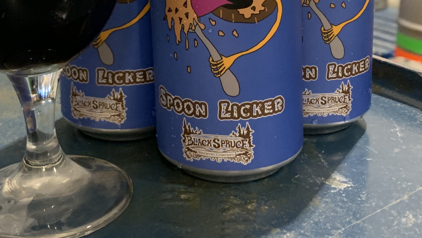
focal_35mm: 59
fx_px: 660
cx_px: 164
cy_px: 0
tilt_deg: -10.3
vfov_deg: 19.8
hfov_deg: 35.3
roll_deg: -1.0
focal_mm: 4.25
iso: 400
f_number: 1.8
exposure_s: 1/60
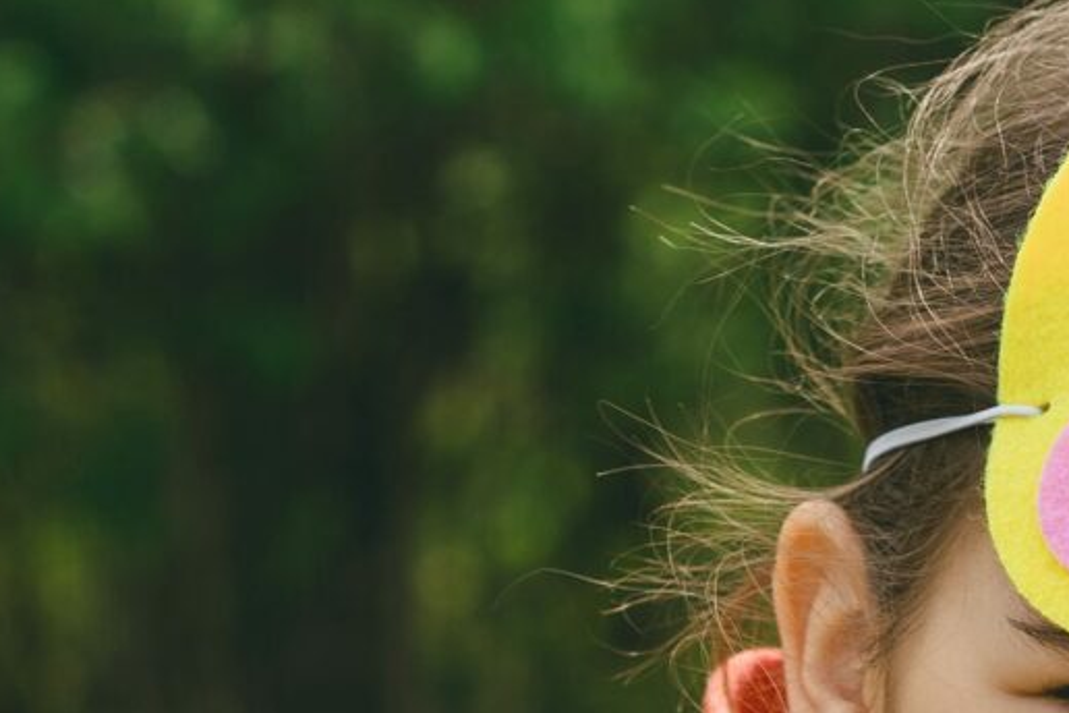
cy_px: 1392
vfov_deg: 5.0
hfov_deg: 7.5
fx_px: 8106
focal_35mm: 273
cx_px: 677
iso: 100
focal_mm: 55
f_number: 3.5
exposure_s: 1/640
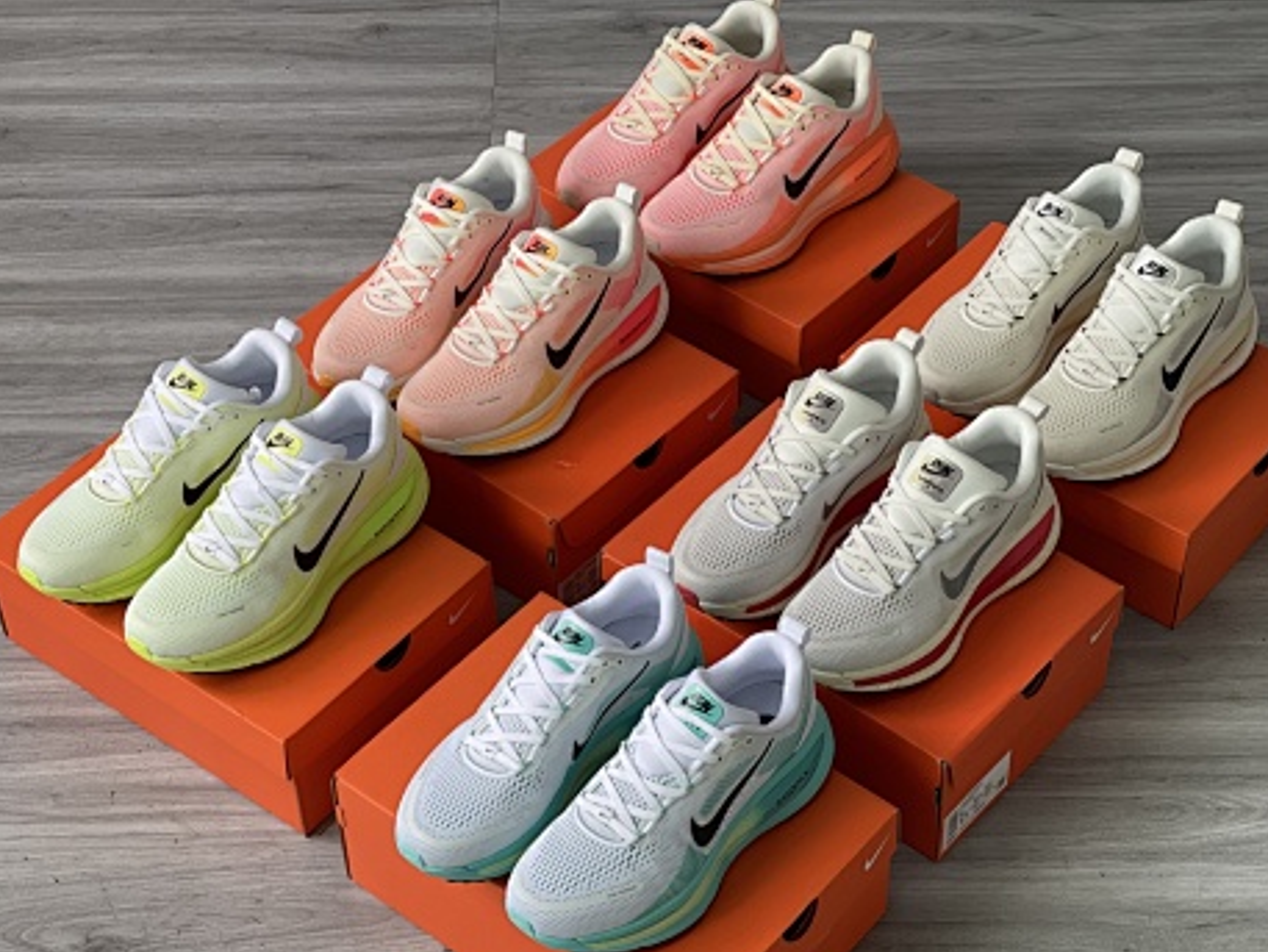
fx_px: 2565
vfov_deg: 21.0
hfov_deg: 27.8
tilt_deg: -44.0
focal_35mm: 70
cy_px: 470
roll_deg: +0.3
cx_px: 680
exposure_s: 1/121
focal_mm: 7.5
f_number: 2.2
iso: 125
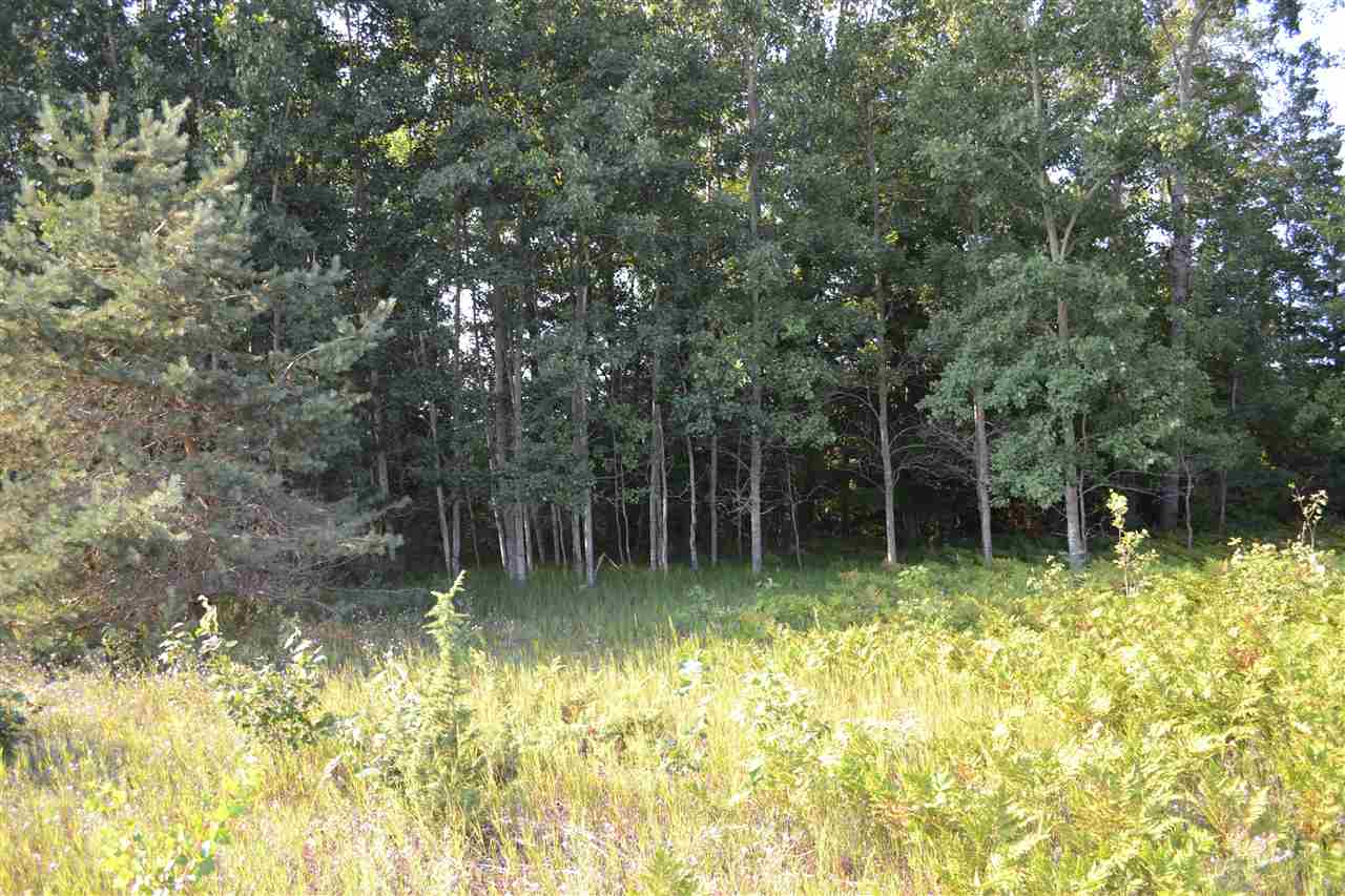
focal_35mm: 27
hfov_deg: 67.4
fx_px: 1009
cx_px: 672
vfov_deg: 47.9
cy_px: 448
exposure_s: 1/125
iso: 160
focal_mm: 18
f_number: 4
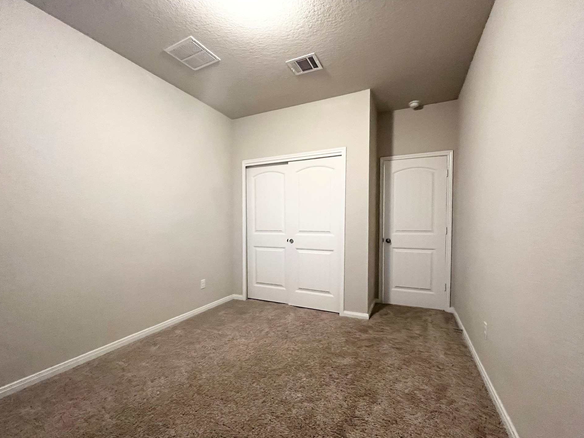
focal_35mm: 14
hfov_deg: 102.1
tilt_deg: -1.8
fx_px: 236
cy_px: 233
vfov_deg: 85.6
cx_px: 292
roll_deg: +0.8
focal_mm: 1.57
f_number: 1.8
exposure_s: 1/60
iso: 800
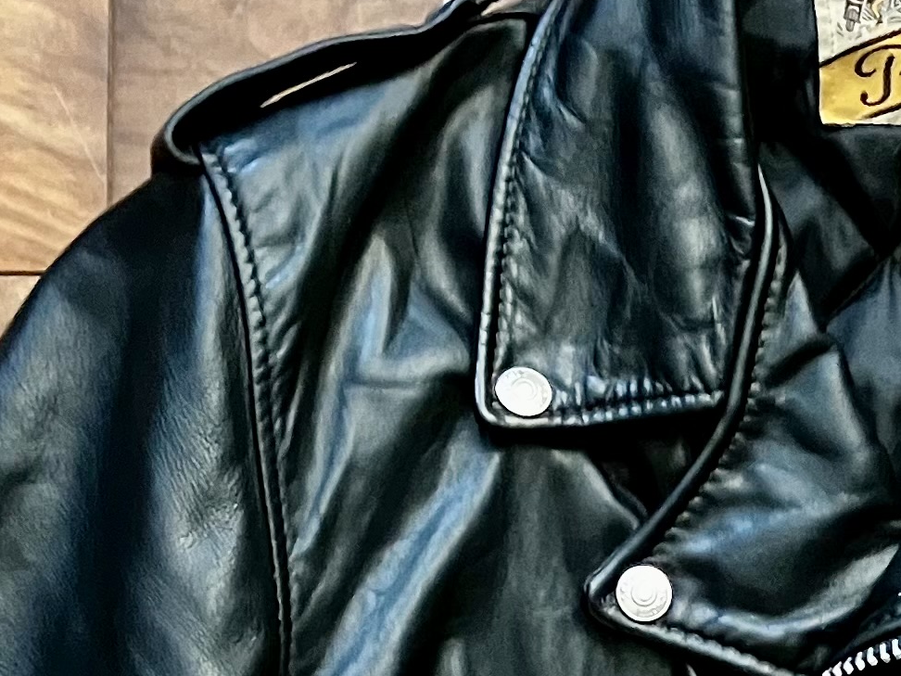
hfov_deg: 16.6
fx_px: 3019
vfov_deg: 12.1
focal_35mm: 116
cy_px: 1083
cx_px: 932
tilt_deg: -88.4
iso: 640
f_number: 1.8
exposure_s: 1/24
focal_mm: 3.99
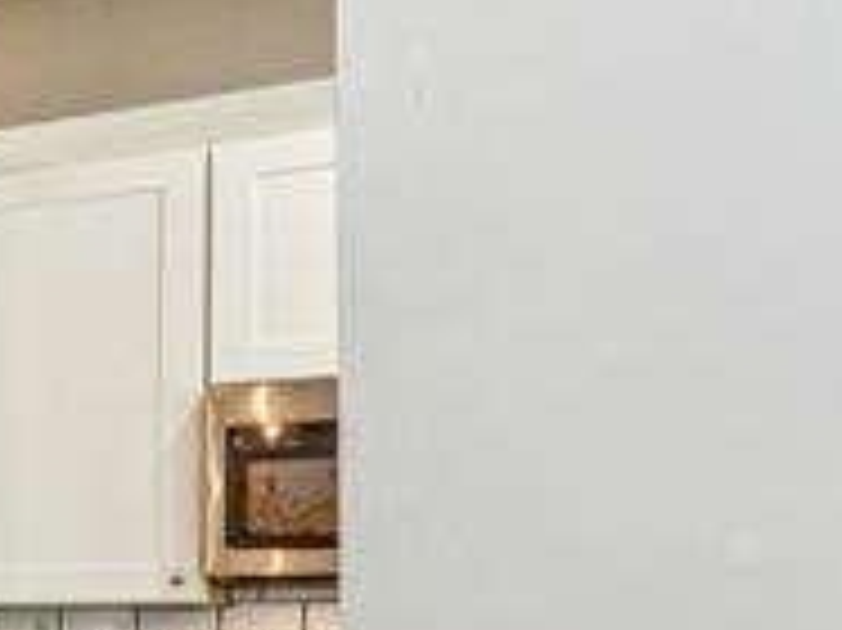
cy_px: 652
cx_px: -1220
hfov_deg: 14.4
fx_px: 2036
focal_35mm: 84
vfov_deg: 17.1
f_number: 13
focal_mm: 15.9
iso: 320
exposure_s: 1/4
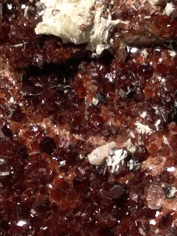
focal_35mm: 83
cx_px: 149
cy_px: 220
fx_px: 566
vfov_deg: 22.9
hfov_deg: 17.6
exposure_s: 1/33.3
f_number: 2
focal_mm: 3.54
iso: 179
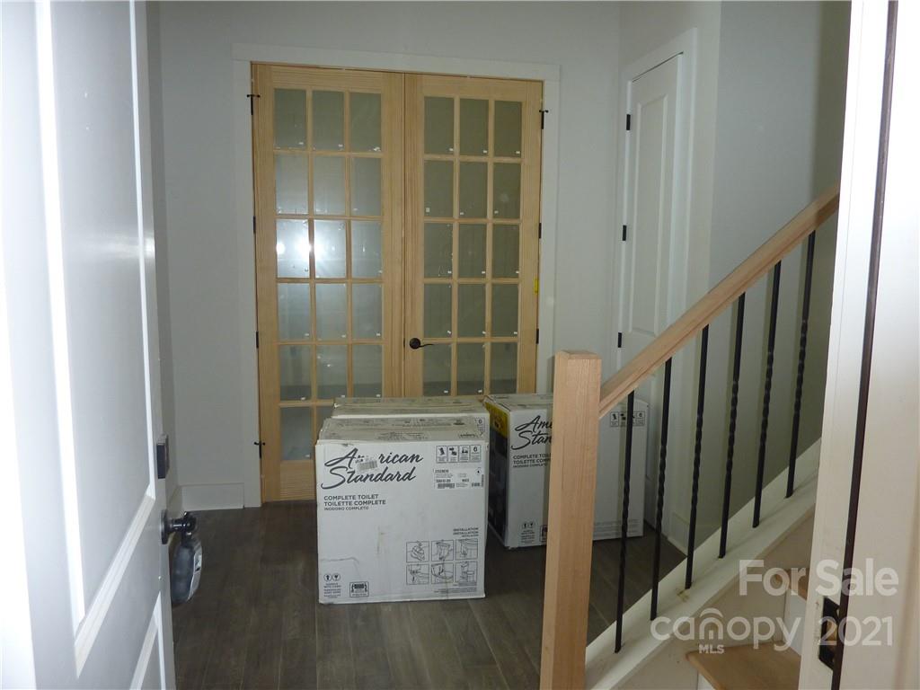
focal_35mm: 25
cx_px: 460
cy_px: 345
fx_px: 664
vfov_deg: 54.9
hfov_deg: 69.4
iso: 160
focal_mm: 4.1
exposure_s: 1/30
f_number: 3.3
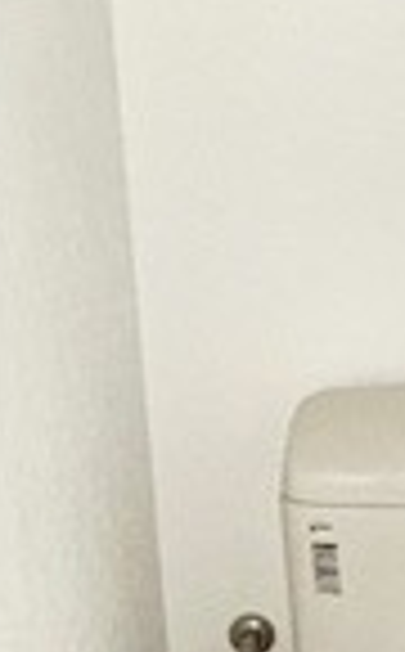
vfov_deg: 24.9
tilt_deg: -24.1
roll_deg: -0.8
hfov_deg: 15.4
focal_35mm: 82
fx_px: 1455
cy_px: 508
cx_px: 459
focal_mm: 2.22
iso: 125
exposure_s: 1/60
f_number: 2.2
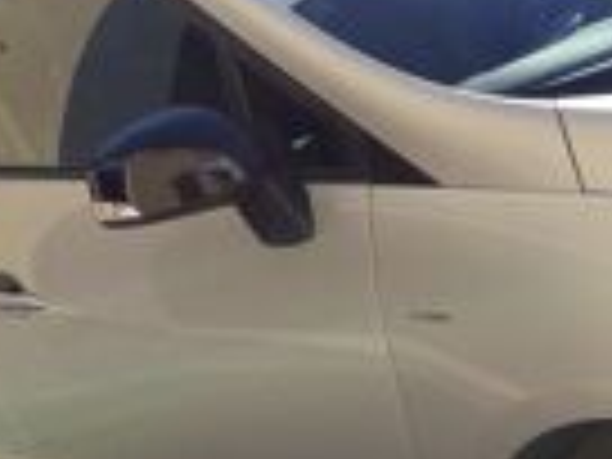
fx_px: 1432
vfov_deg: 18.2
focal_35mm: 81
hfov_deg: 23.4
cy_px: 238
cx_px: 576
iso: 50
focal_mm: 6.19
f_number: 1.65
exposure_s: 1/1208
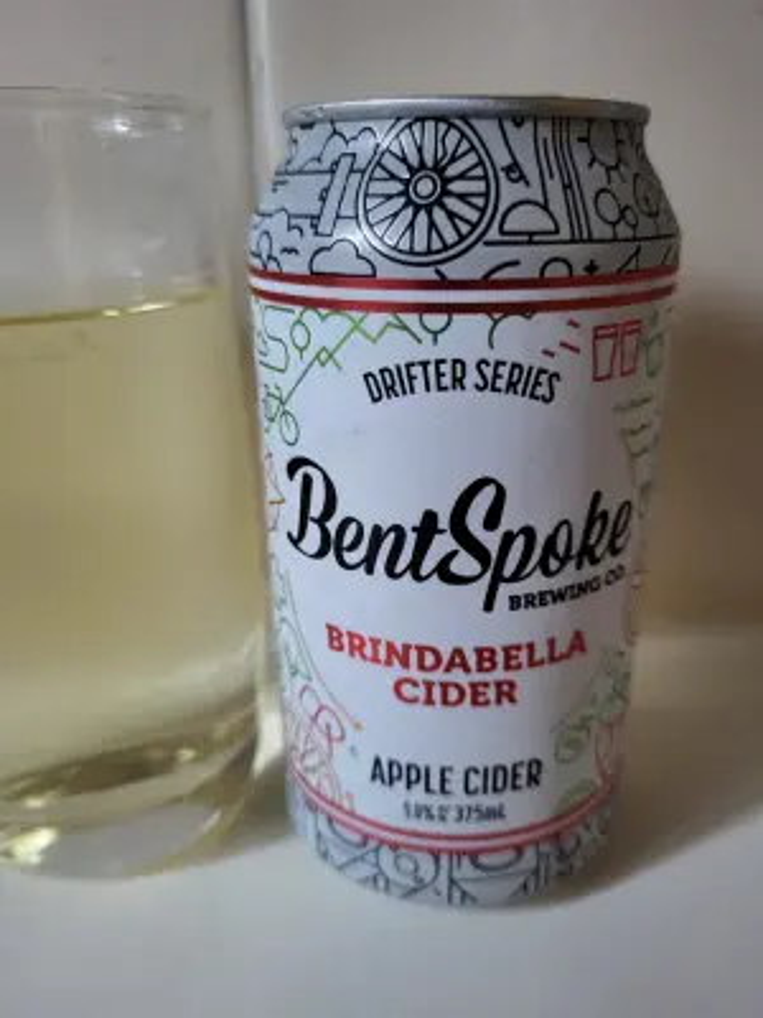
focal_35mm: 26
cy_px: 509
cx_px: 382
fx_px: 764
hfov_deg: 53.1
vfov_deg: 67.3
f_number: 1.8
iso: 640
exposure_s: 1/33.3
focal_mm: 5.4
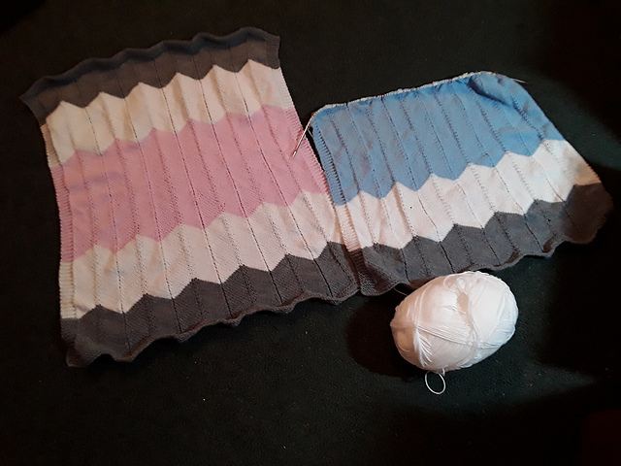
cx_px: 310
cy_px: 233
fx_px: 484
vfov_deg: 51.4
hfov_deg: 65.3
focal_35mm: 27
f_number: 1.9
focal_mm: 2.91
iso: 160
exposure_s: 1/17
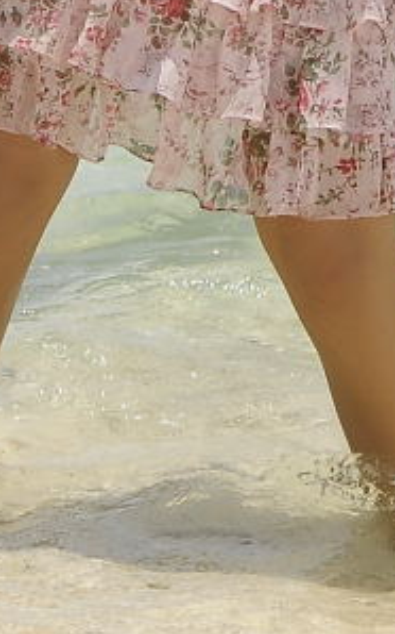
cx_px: 189
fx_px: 6500
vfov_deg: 5.5
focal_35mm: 377
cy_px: -390
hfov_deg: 3.5
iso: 200
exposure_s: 1/640
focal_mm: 46
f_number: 8
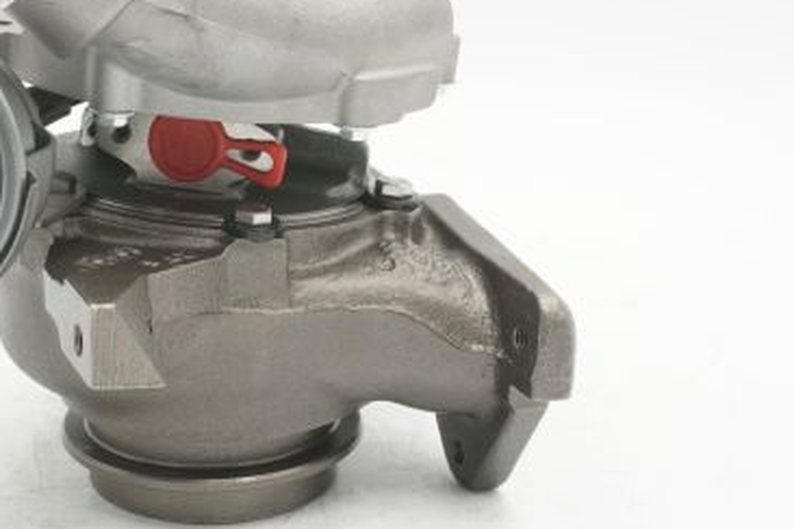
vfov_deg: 14.3
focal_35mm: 95
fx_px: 2097
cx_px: 221
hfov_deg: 21.3
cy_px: 147
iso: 100
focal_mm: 29
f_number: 16
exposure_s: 1/3
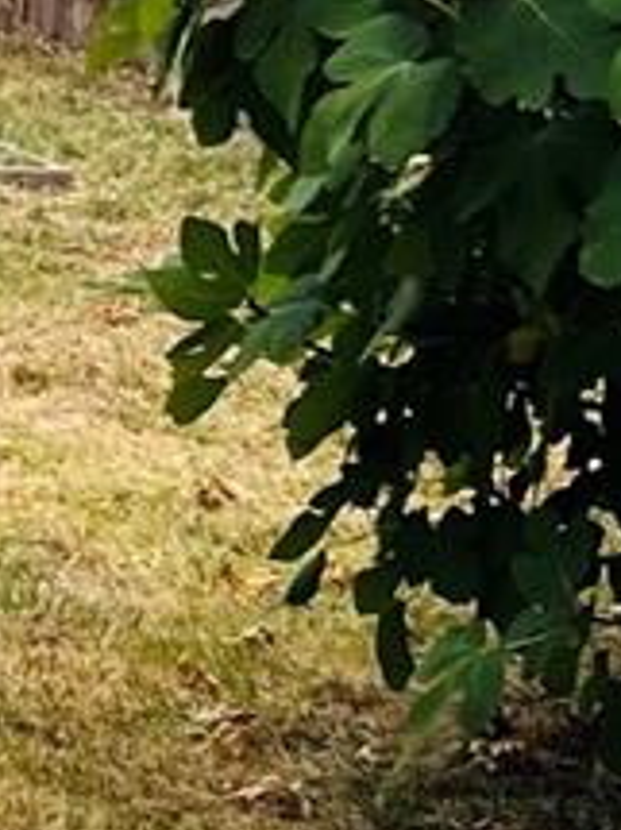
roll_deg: -1.2
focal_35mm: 186
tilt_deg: -6.4
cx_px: -964
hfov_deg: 7.4
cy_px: -4
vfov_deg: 10.5
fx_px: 4453
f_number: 1.5
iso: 50
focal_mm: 5.7
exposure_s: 1/4115
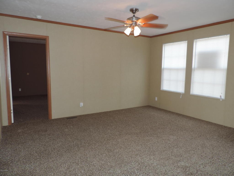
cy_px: 88
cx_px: 117
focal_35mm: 24
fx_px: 162
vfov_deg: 56.8
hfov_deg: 71.6
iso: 200
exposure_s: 1/30
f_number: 3
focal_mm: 4.3
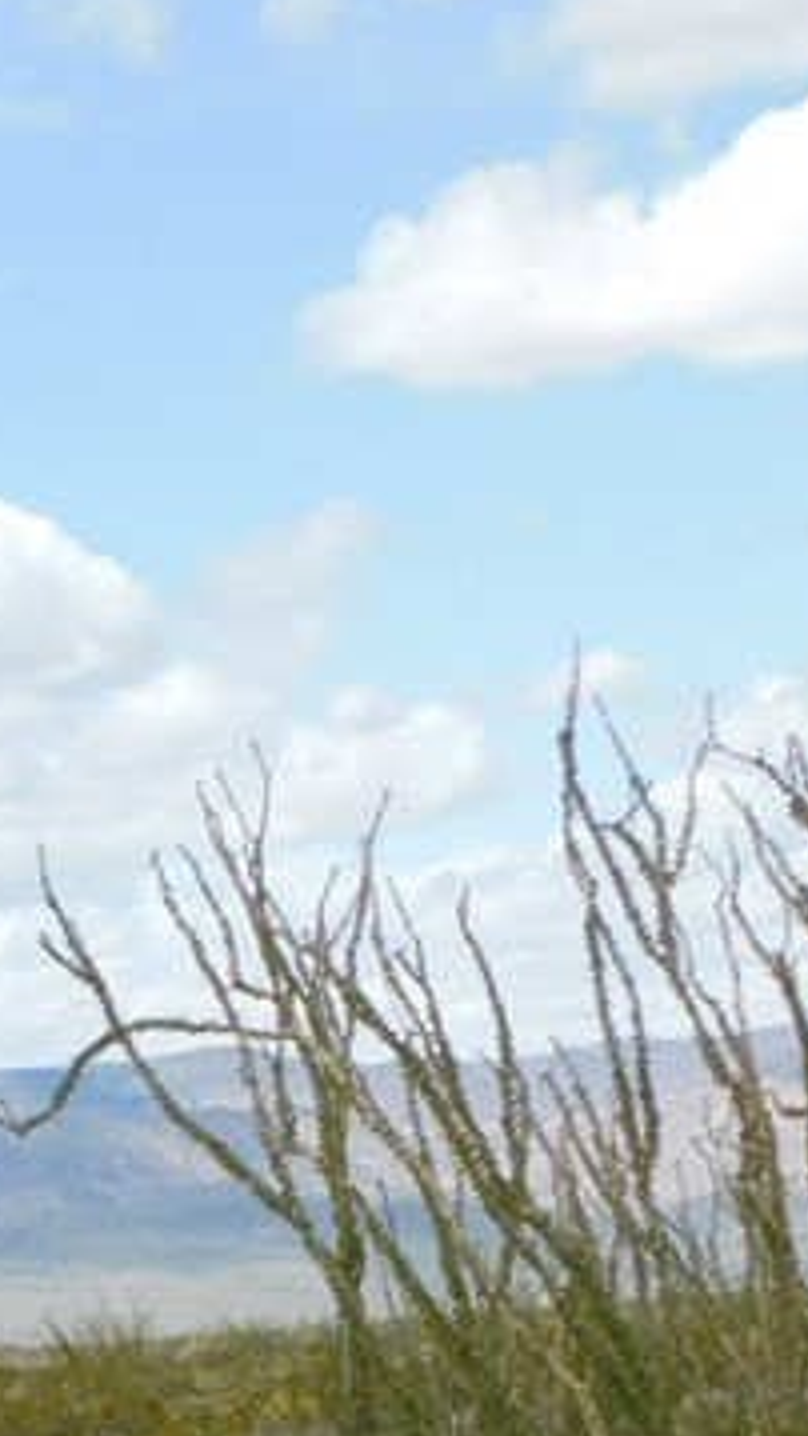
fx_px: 5331
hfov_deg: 8.0
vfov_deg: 15.1
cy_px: 1388
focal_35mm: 140
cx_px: -1180
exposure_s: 1/1000
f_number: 3.7
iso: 125
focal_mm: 8
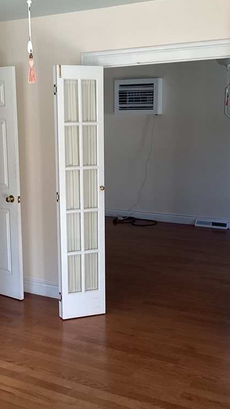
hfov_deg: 25.9
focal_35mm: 46
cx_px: 84
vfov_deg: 44.6
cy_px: 204
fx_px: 499
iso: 100
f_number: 2.4
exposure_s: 1/120
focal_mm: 3.3
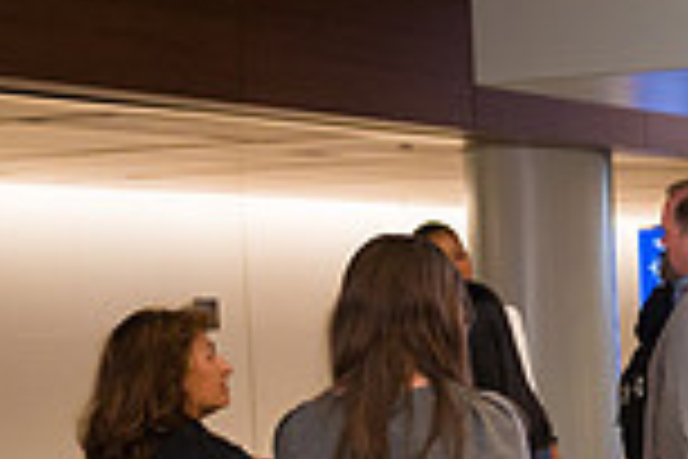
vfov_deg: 14.7
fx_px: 1739
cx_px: 998
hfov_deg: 19.7
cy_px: 477
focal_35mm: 91
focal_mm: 24
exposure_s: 1/640
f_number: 3.2
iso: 1600
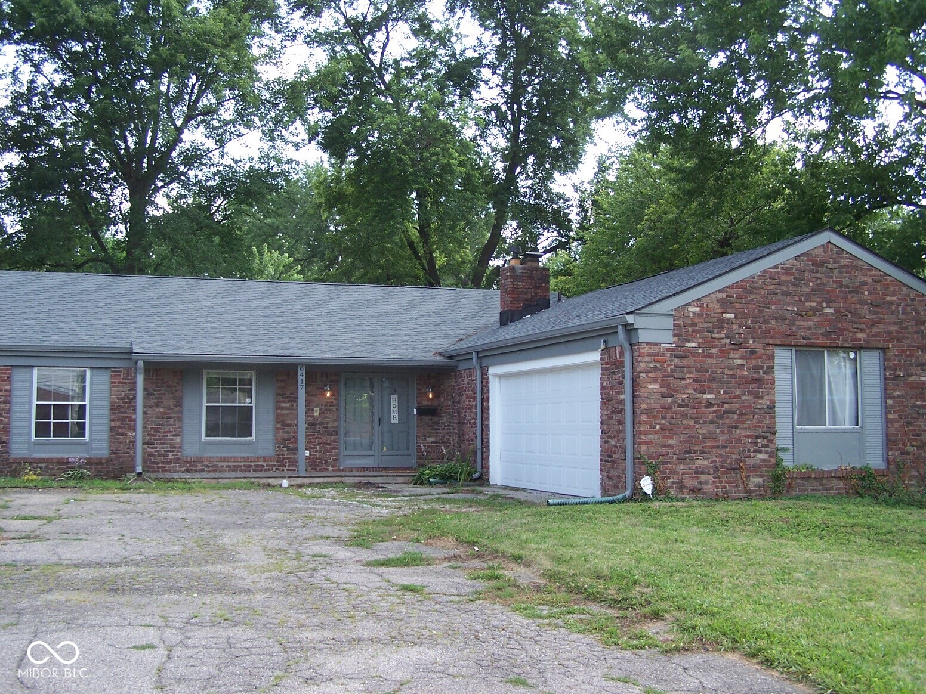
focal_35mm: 38
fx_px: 1017
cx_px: 463
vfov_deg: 37.7
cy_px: 347
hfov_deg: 49.0
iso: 80
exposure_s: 1/250
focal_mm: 6.3
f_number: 2.8
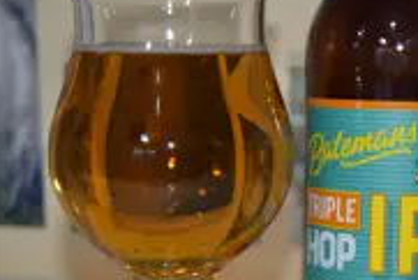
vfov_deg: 10.9
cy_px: 219
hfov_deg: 16.2
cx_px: 263
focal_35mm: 126
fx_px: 1464
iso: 320
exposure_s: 1/60
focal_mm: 38
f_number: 4.8
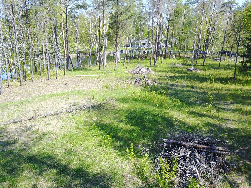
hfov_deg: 59.9
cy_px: 107
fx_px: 218
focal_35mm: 30
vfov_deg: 46.7
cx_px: 119
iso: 100
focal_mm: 4.73
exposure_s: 1/315
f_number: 2.2
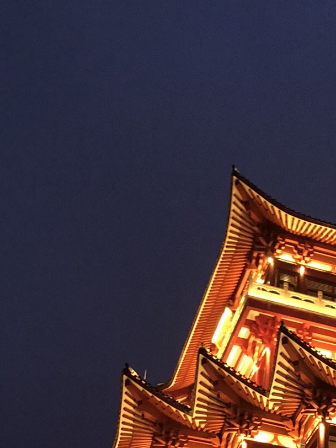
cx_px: 350
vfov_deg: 26.0
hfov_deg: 20.5
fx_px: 893
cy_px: 494
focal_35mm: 69
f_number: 1.8
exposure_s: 1/9
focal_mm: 3.99
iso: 100
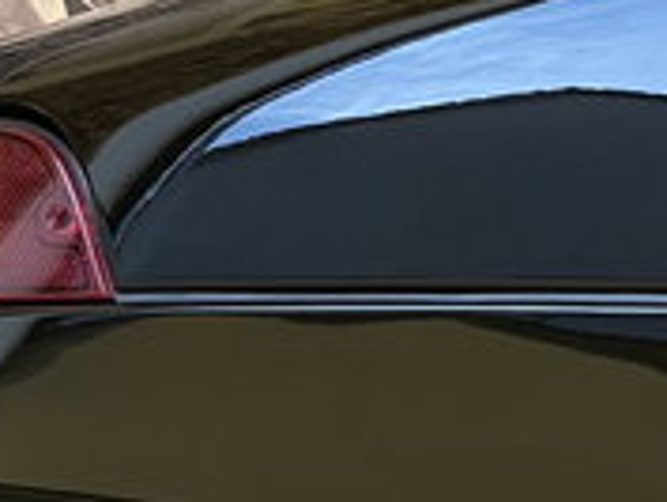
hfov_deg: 15.6
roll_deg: +1.2
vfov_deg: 13.0
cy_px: 472
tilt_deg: -6.4
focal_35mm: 113
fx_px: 2179
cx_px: 1089
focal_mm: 5.1
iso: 500
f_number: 1.6
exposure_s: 1/33
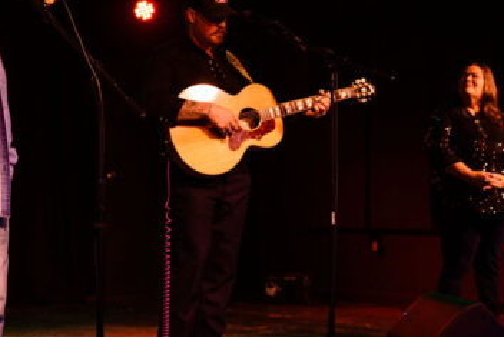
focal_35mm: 75
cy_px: 150
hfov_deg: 27.0
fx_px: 1050
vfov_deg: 18.2
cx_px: 220
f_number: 4
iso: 1600
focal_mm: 48
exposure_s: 1/250
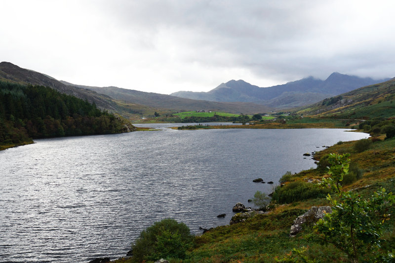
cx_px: 198
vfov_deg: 28.9
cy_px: 132
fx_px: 510
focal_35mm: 46
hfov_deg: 42.3
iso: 100
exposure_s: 1/60
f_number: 7.1
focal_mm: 31
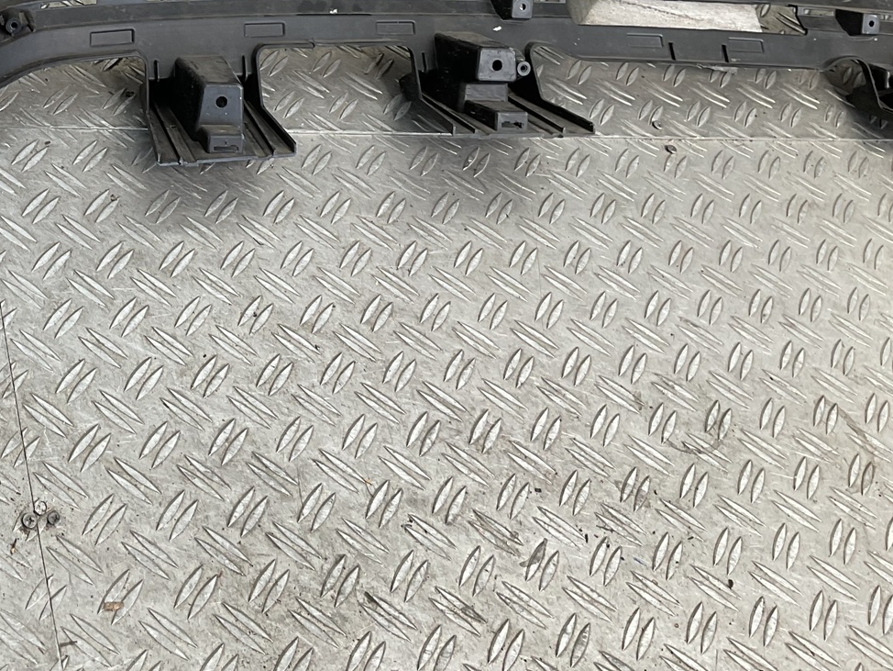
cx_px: 81
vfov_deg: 23.3
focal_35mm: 60
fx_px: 1548
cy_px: -17
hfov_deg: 30.7
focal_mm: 3
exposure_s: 1/131
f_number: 1.8
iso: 16
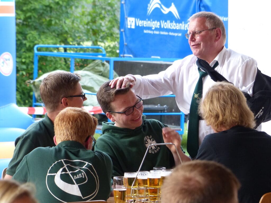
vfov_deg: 6.6
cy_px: 102
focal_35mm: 225
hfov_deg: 8.8
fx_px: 1761
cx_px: 136
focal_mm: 36.7
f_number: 2.8
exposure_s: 1/160
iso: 250
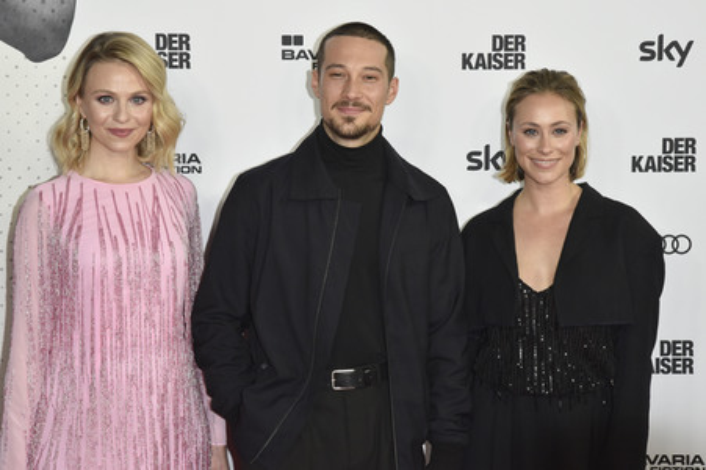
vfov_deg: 15.2
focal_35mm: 90
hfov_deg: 22.6
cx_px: 353
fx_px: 1764
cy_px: 235
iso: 2000
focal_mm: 90
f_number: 9
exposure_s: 1/250
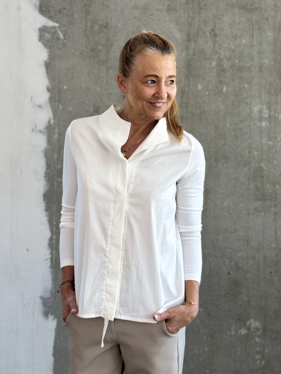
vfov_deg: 39.7
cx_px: 140
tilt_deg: -1.7
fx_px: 520
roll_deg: -0.4
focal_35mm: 48
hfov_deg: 30.3
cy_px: 187
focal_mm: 6.76
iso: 64
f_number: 1.78
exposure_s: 1/100
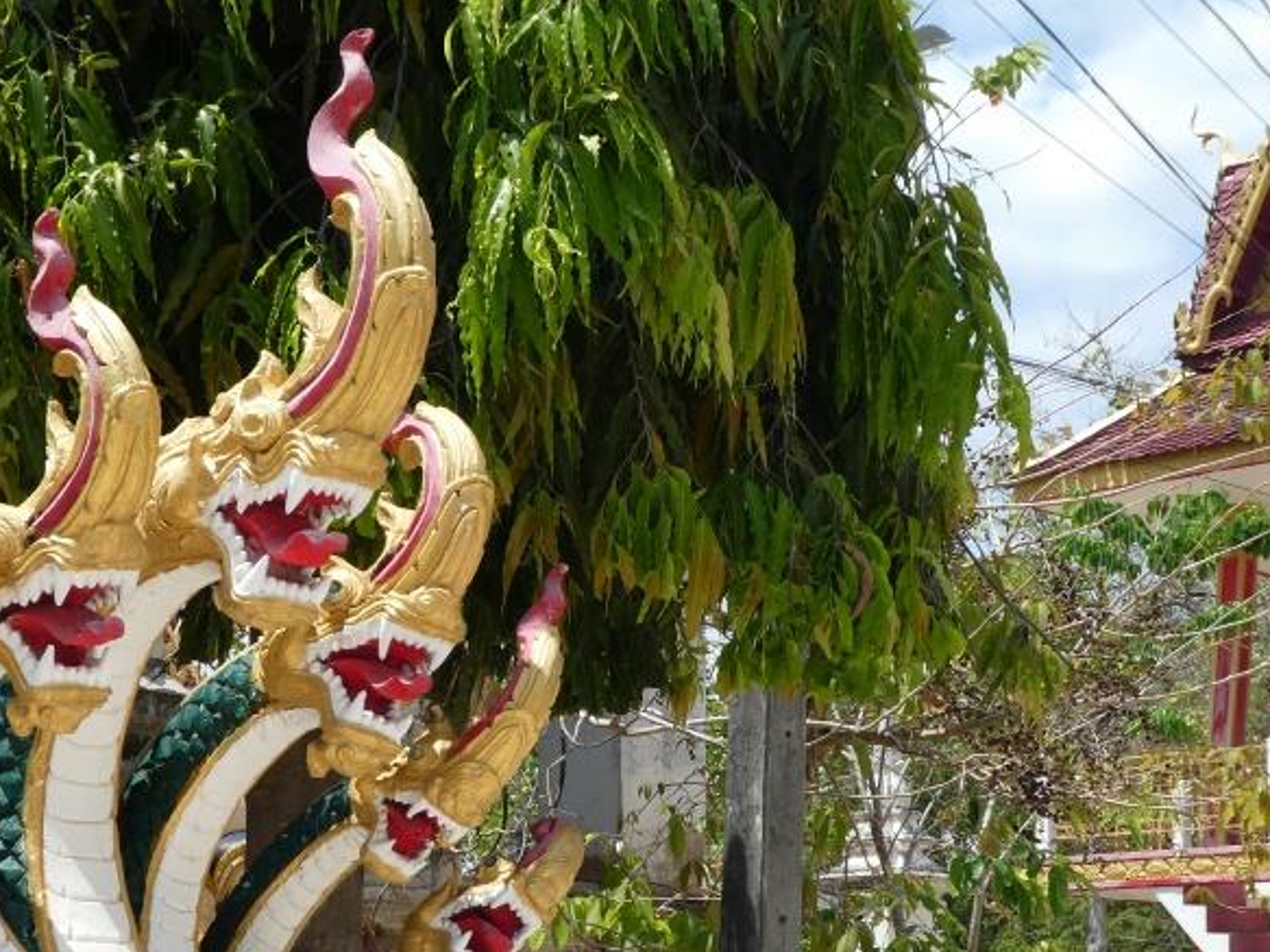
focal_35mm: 65
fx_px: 2384
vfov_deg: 22.4
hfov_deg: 29.8
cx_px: 723
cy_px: 675
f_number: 3.7
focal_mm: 6.7
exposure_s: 1/500
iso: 80
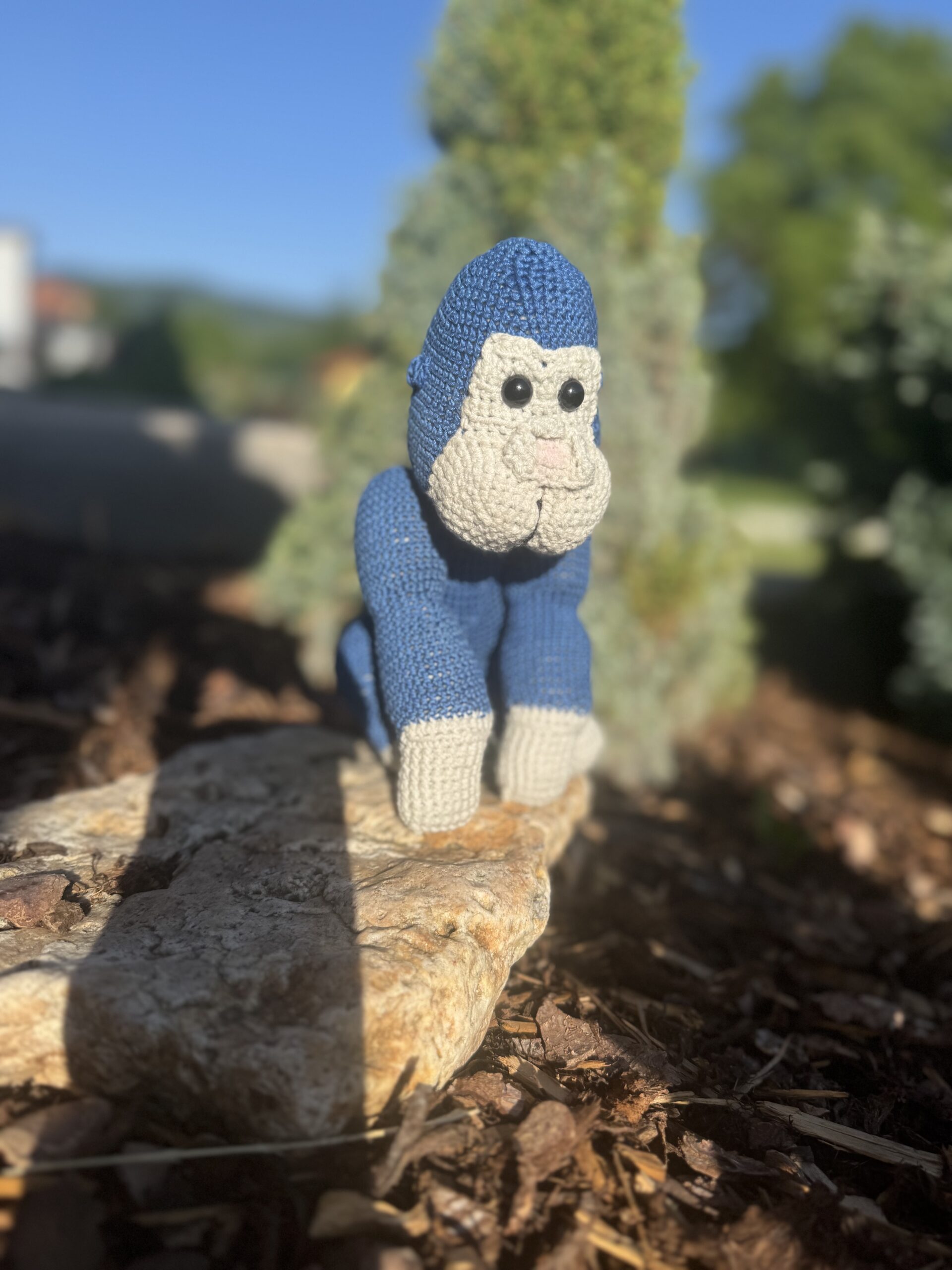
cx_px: 476
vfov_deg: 71.6
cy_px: 635
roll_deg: -5.9
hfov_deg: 56.8
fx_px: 880
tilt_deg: -12.0
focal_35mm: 24
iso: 80
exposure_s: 1/5814
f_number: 1.78
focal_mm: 6.76
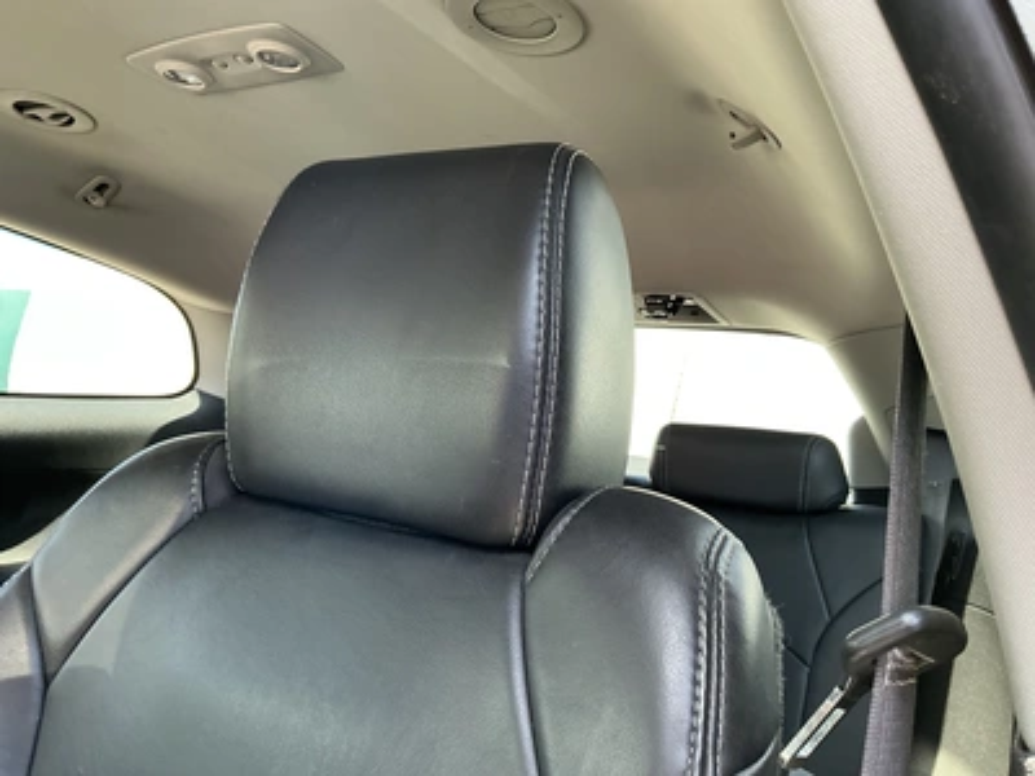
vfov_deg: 49.7
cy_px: 388
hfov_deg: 63.4
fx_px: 837
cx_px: 518
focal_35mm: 28
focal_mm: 3
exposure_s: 1/61
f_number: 1.8
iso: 64
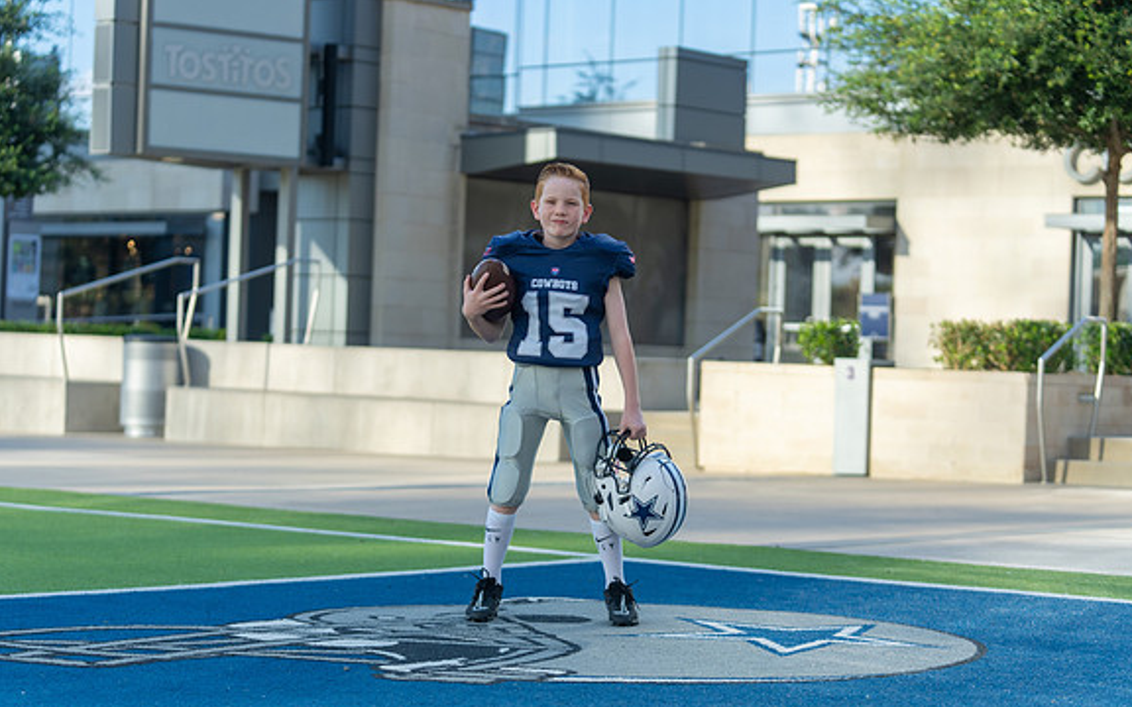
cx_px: 568
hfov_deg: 27.1
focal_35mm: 76
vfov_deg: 17.2
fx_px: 2345
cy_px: 362
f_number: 2.8
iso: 100
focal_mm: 74
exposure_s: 1/500
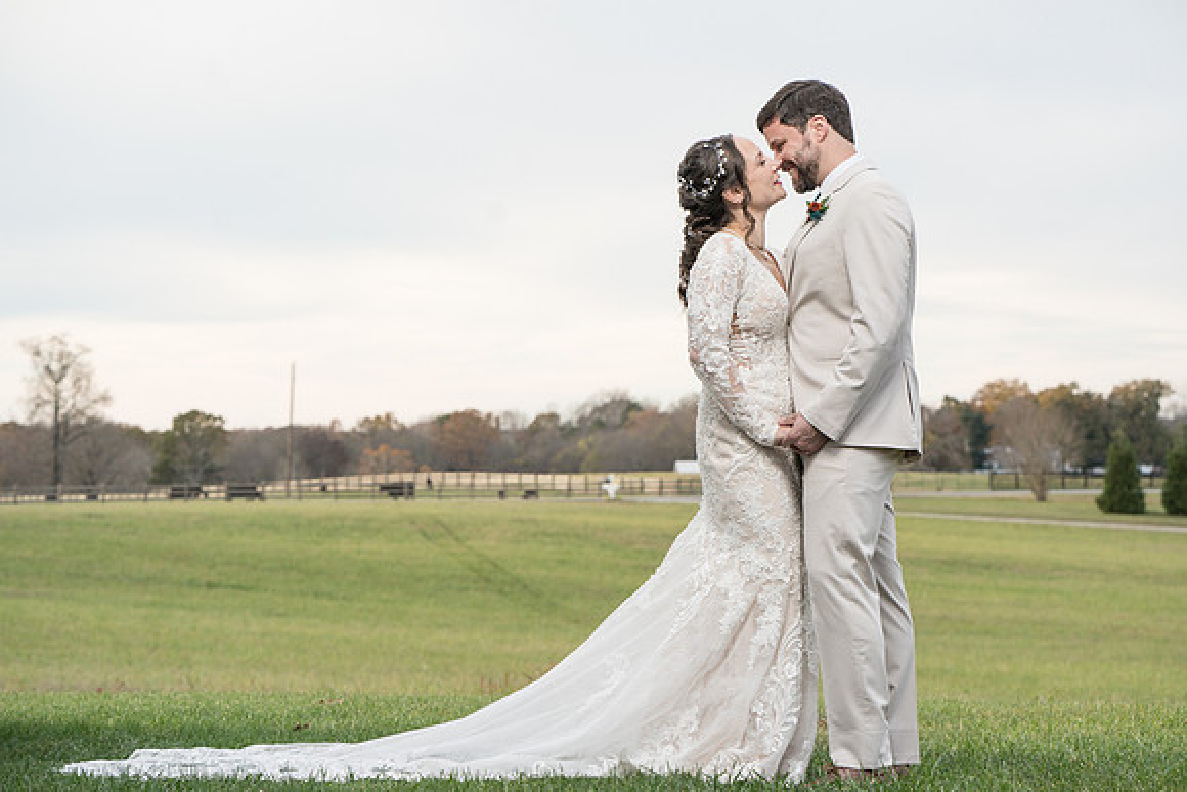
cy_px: 381
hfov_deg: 23.0
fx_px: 2918
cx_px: 616
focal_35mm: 88
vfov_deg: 15.5
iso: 250
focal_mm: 85
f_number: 5.6
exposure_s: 1/250
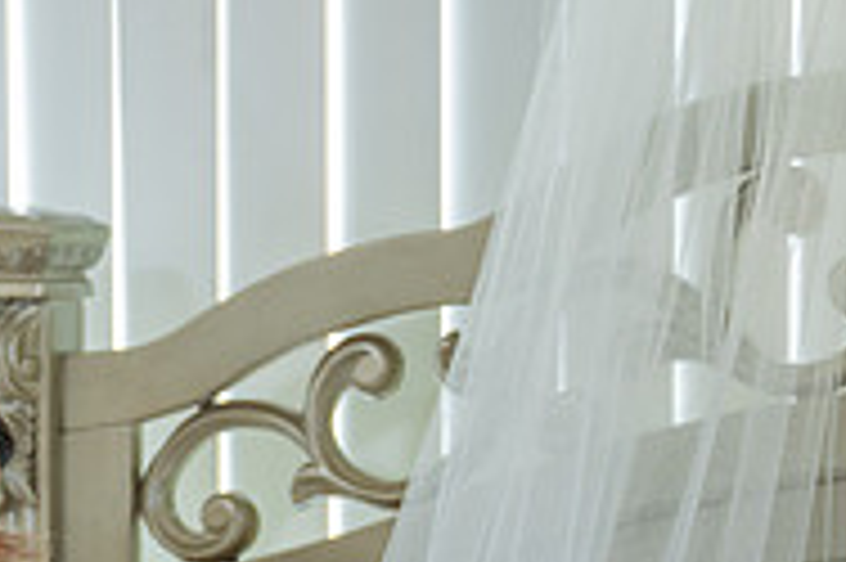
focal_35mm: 179
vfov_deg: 7.5
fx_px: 4203
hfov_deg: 11.2
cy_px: 821
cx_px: -274
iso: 640
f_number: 3.5
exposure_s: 1/125
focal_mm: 58
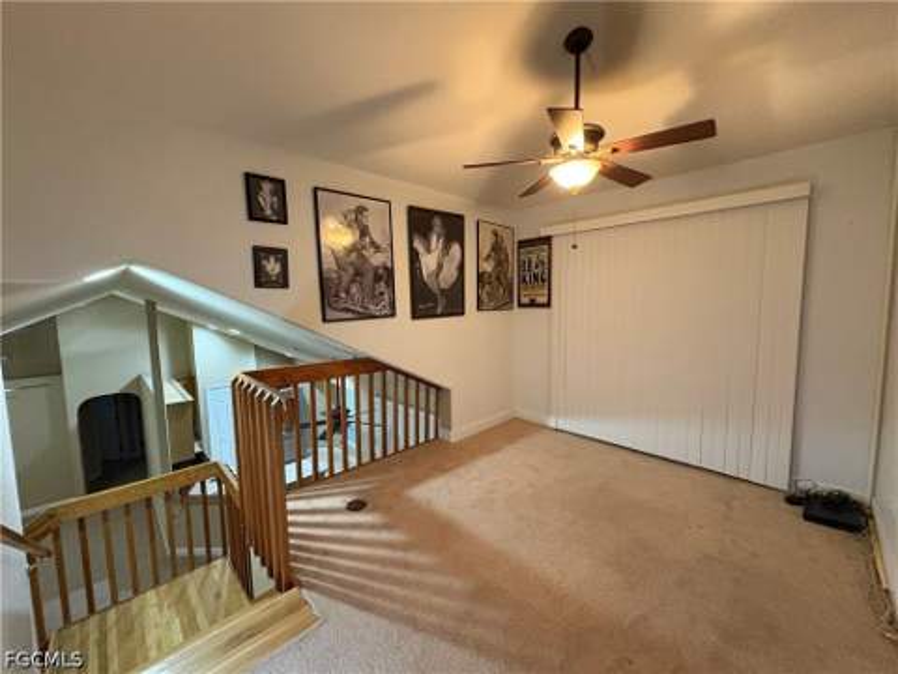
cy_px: 337
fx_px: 363
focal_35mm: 14
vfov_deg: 85.7
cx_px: 449
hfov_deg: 102.1
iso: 800
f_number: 2.2
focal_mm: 2.22
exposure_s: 1/60
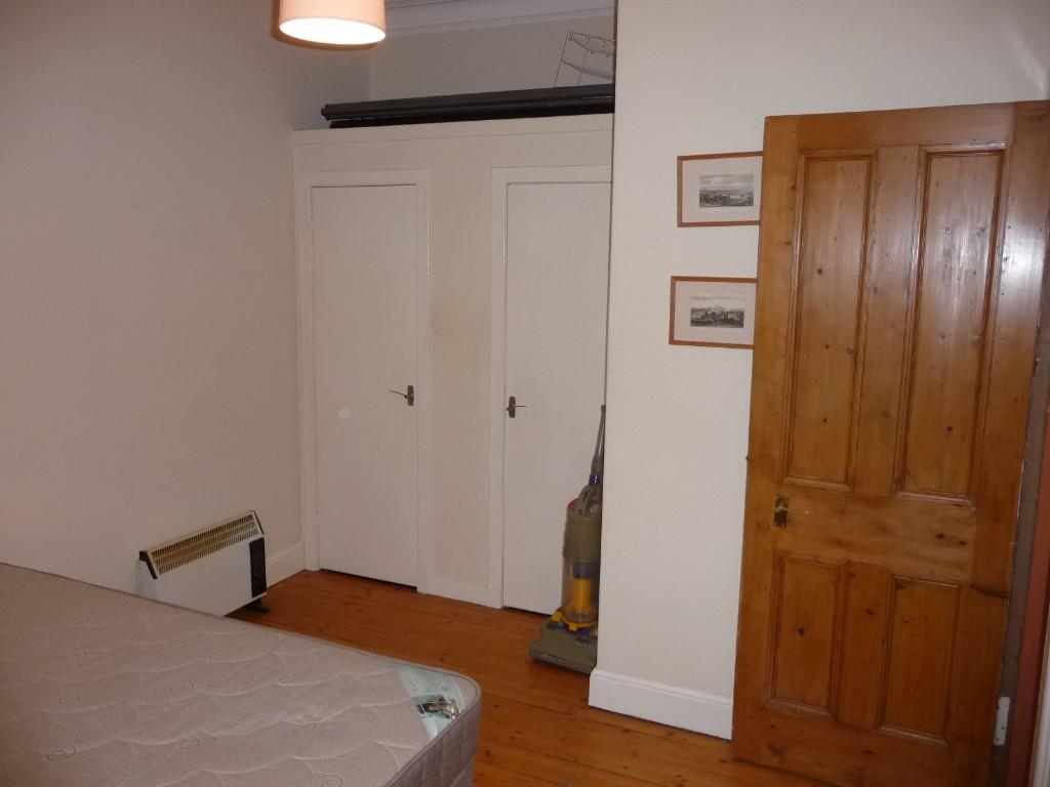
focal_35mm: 28
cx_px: 525
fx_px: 849
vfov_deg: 49.7
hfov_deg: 63.4
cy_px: 394
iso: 200
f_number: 3.3
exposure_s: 1/30
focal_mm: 4.7
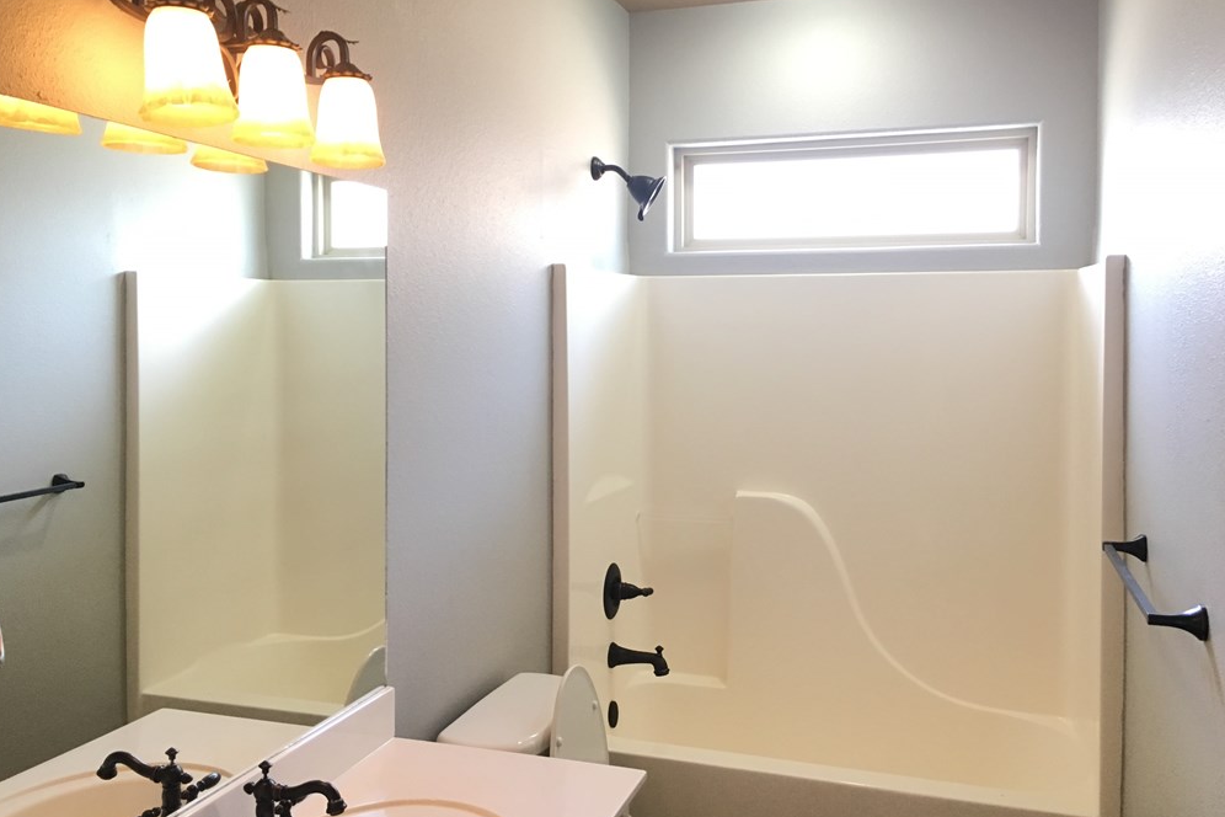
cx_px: 615
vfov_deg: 42.3
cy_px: 363
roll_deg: +0.5
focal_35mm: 31
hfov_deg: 60.3
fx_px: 1055
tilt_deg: -1.6
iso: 125
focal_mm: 4.15
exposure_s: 1/30
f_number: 2.2
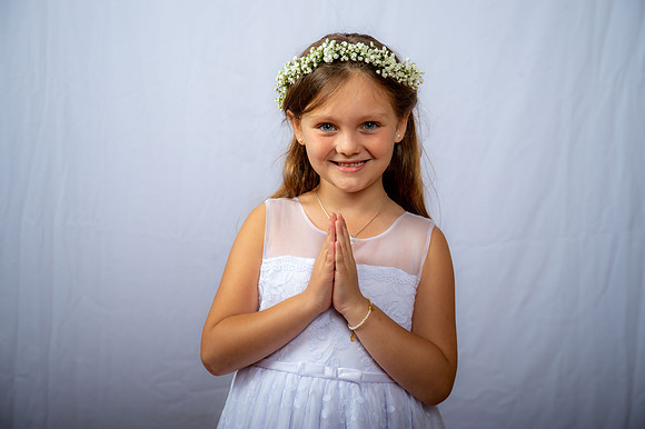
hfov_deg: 28.9
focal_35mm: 70
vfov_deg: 19.4
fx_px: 1253
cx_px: 322
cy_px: 214
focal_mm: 70
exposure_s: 1/200
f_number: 6.3
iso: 250
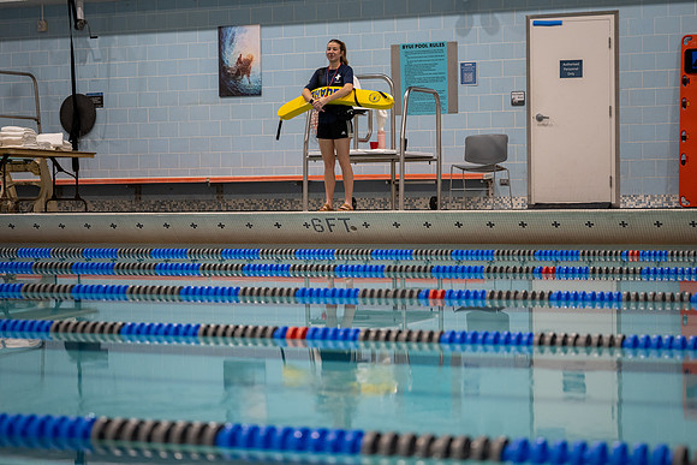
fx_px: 1619
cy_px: 242
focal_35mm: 84
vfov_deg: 16.3
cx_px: 346
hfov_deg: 24.3
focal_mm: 70
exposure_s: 1/125
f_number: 2.8
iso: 1000
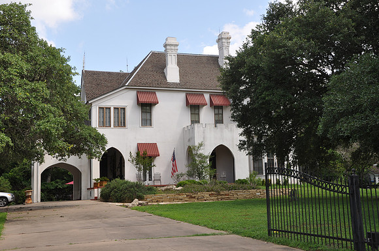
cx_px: 190
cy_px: 126
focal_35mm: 48
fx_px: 505
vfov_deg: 28.0
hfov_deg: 41.2
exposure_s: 1/200
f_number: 7.1
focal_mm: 32
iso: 200
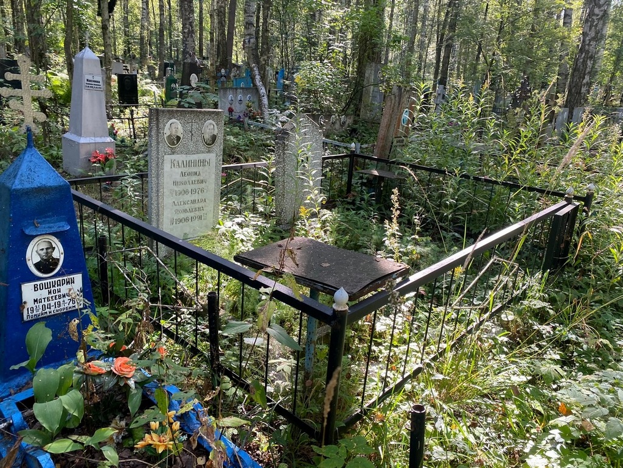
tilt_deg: -16.7
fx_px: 468
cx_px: 312
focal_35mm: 26
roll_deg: -3.9
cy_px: 234
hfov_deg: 67.3
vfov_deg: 53.1
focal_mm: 4.25
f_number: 1.8
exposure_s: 1/122
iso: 64
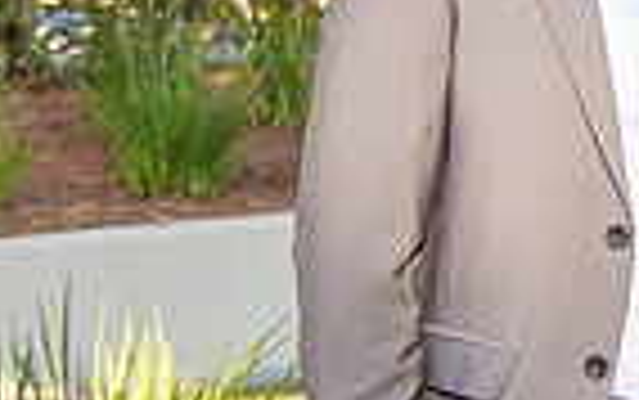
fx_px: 2911
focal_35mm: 167
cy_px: 97
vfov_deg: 7.9
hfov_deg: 11.4
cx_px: 1264
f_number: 5.6
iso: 400
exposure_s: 1/200
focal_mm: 40
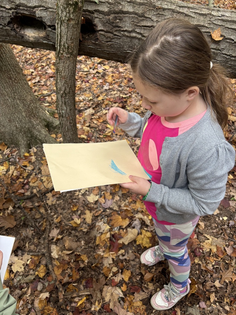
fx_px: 236
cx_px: 118
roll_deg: +7.9
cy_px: 158
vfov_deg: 67.3
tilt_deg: -42.7
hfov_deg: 53.1
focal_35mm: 26
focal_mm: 5.96
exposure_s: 1/84
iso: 125
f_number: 1.6
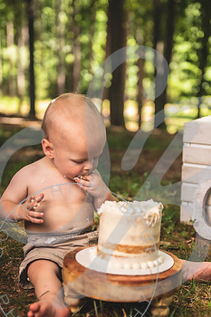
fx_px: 634
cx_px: 115
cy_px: 198
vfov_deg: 28.0
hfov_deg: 18.9
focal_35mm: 72
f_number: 2.8
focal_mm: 56
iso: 200
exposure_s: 1/400
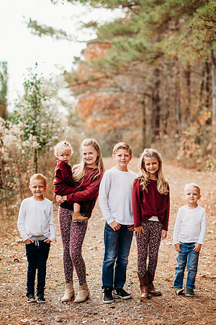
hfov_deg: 16.1
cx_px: 108
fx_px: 765
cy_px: 162
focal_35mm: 85
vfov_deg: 23.9
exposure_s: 1/640
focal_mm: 85
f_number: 2.2
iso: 100
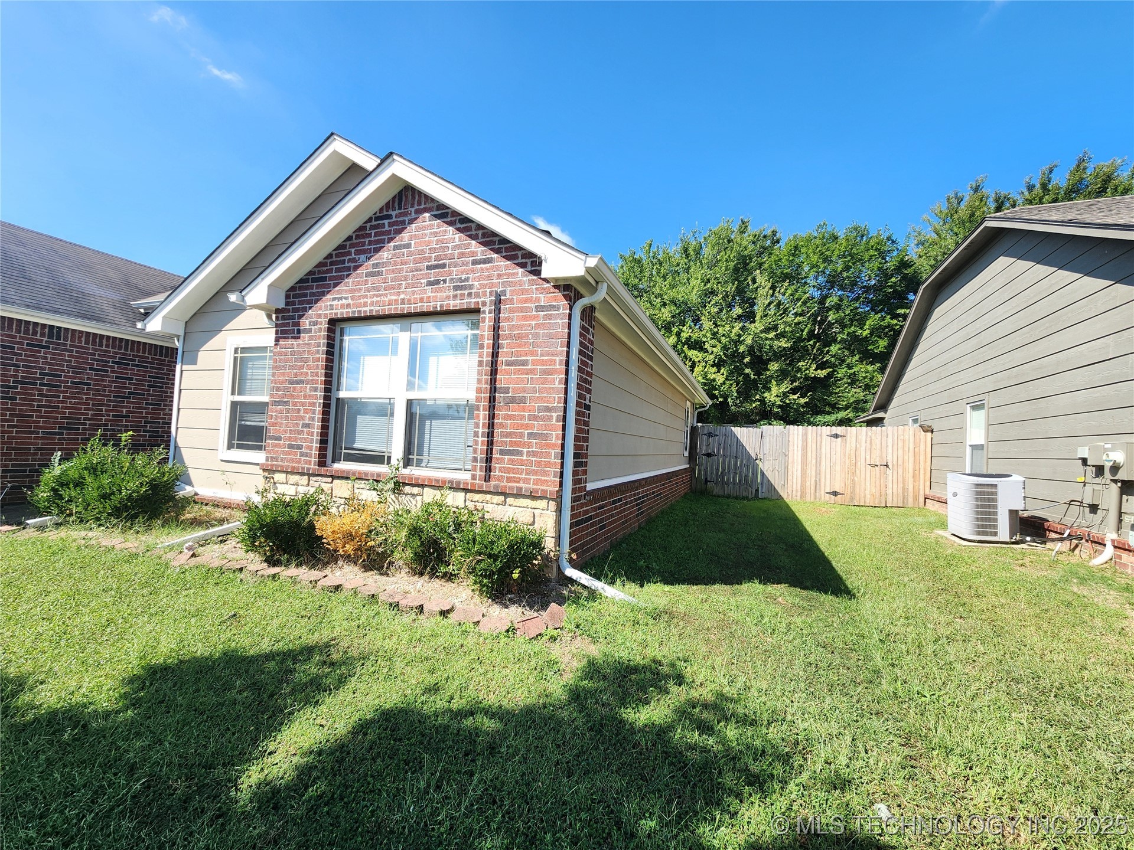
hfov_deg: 106.2
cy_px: 425
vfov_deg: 89.9
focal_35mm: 13
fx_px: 426
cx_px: 567
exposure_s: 1/736
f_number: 2.2
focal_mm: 2.2
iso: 50
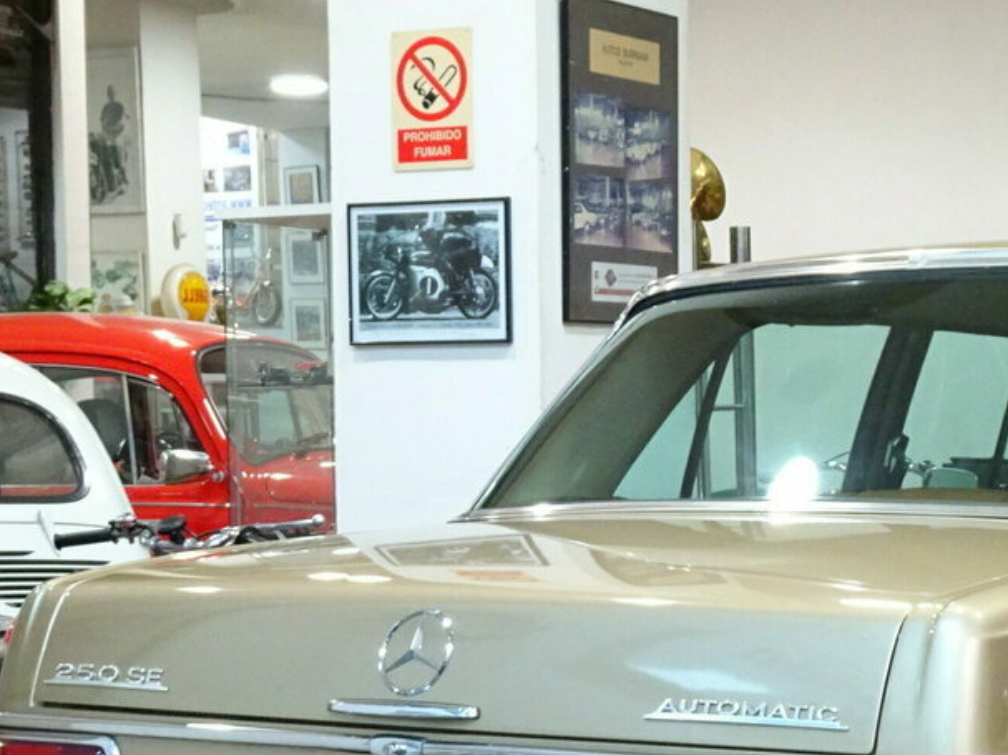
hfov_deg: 21.0
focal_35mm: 91
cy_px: 604
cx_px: 925
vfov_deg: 16.1
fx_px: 2649
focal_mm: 7.87
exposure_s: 1/15
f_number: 4.5
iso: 800
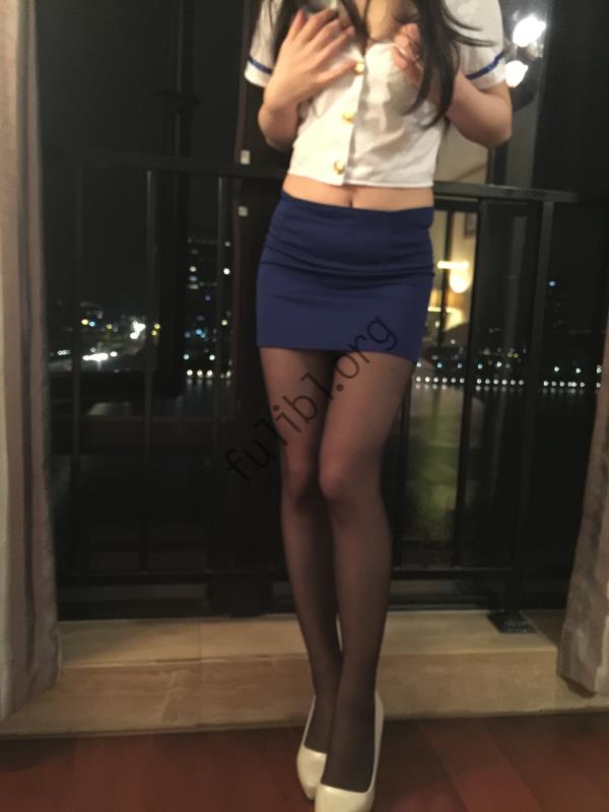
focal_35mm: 29
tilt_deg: -6.3
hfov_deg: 48.2
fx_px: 680
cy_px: 406
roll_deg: -3.1
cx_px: 304
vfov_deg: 61.7
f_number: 2.2
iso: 250
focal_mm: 4.15
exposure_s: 1/4
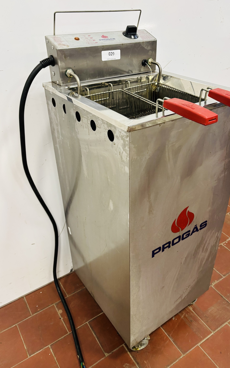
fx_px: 281
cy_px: 186
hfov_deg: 44.4
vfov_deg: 66.5
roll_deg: +0.6
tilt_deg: -32.4
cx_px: 135
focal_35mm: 28
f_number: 1.6
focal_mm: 5.96
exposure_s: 1/50
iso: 250
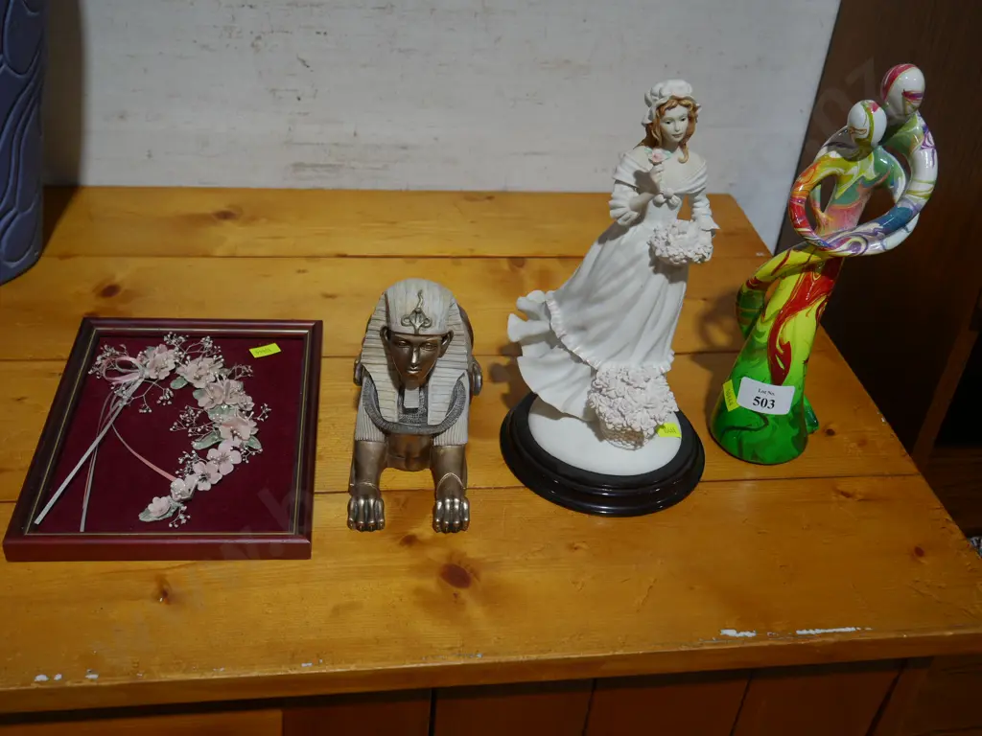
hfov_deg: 49.0
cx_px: 491
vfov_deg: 37.7
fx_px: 1078
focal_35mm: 38
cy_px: 368
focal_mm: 19
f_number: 4.1
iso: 200
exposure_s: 1/80
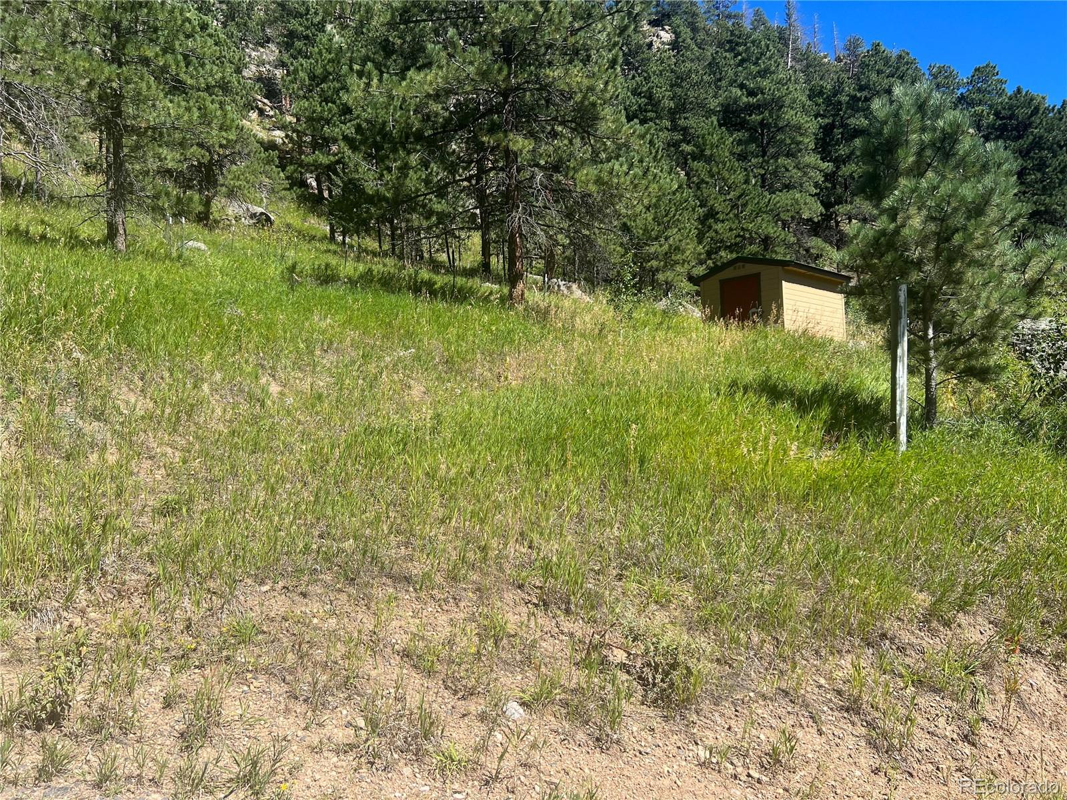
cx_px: 534
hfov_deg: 67.3
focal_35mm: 26
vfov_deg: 53.1
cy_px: 400
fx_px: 801
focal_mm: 5.7
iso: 50
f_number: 1.5
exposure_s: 1/2513
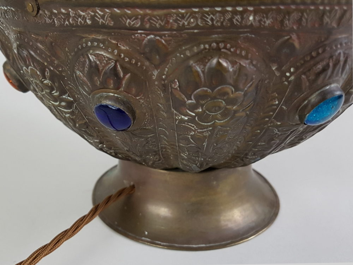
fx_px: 265
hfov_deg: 67.3
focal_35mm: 26
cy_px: 132
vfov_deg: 53.1
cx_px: 176
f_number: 1.7
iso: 125
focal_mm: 4.2
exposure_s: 1/50
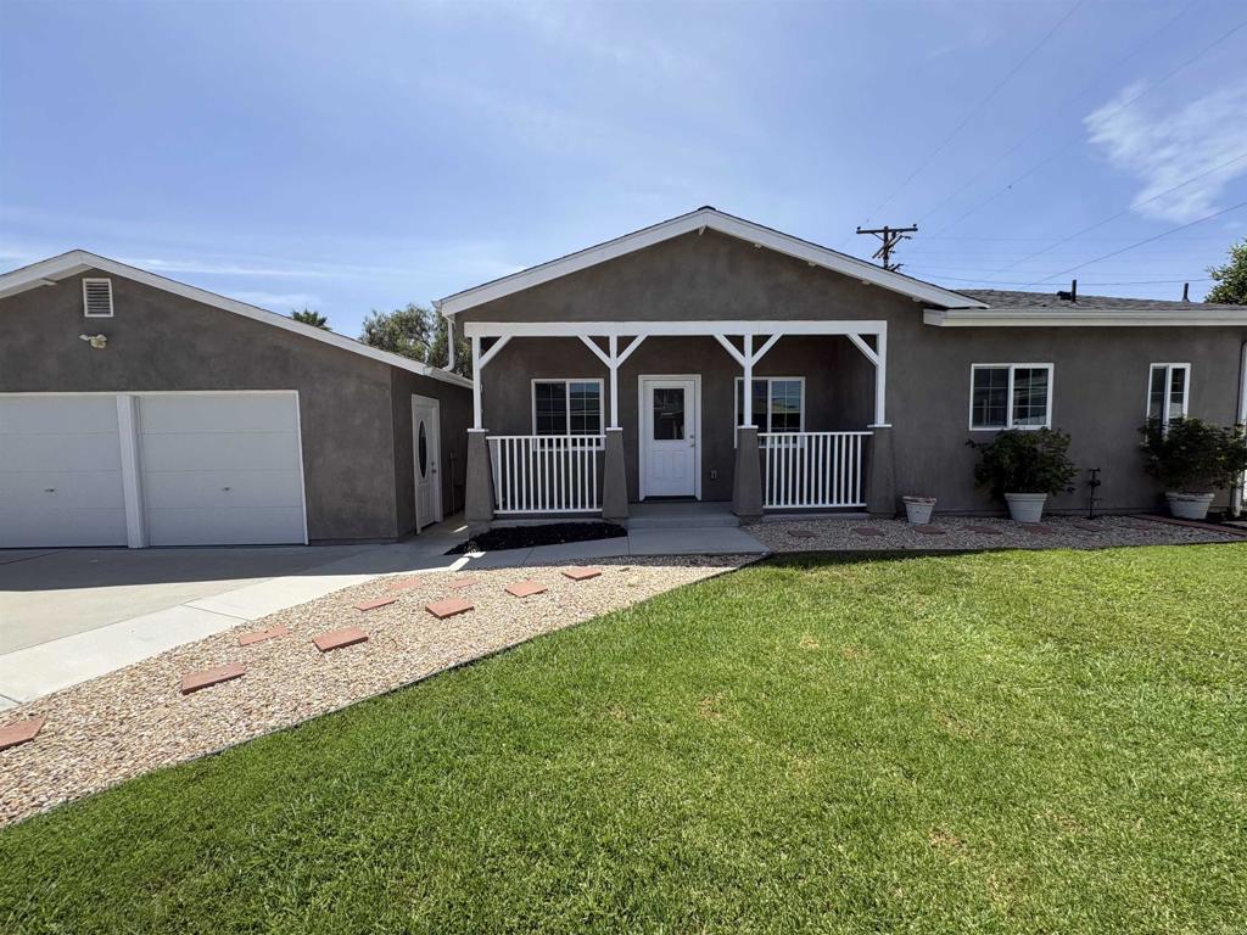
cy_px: 468
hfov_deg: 102.1
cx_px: 624
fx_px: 504
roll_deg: +1.0
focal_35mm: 14
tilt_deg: -2.8
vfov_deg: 85.7
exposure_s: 1/1063
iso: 40
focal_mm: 2.22
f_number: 2.2
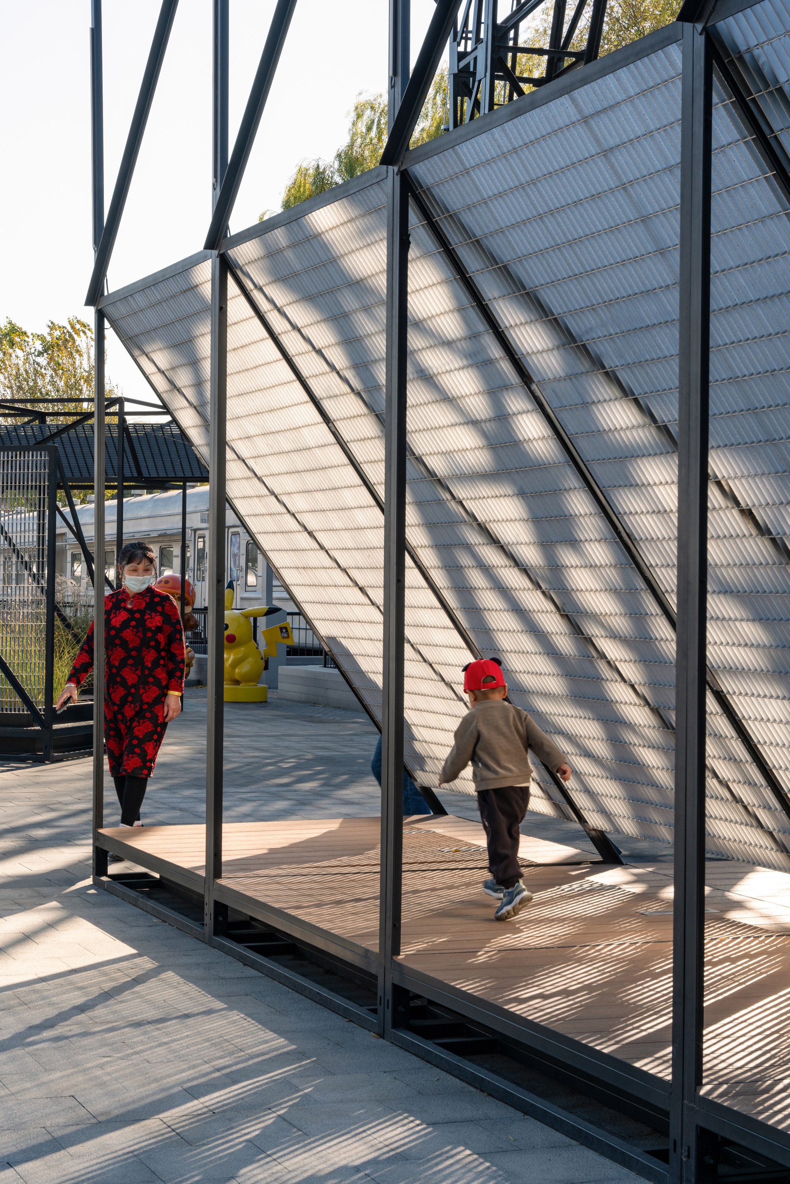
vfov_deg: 31.9
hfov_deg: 21.6
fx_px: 2069
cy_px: 592
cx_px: 395
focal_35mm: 63
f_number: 13
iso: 200
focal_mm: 62.9
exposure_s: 1/160
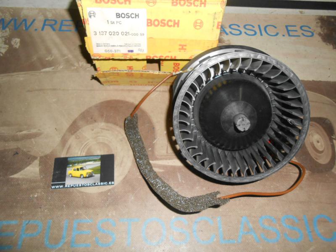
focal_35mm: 26
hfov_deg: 67.3
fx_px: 252
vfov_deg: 53.1
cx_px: 168
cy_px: 126
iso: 320
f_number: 11.5
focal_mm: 4.6
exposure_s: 1/25
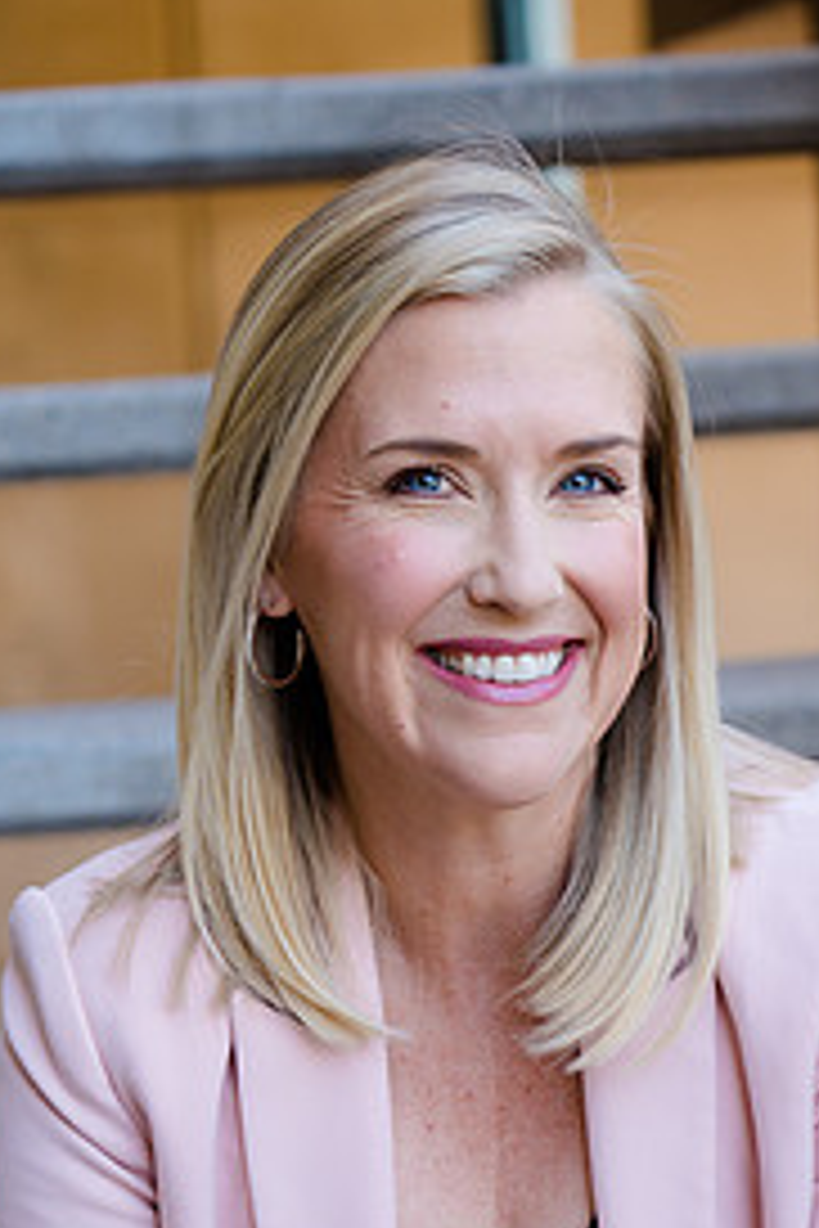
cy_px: 999
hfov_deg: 7.9
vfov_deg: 11.8
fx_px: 5903
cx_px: 432
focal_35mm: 173
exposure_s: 1/200
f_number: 4
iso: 400
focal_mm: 105
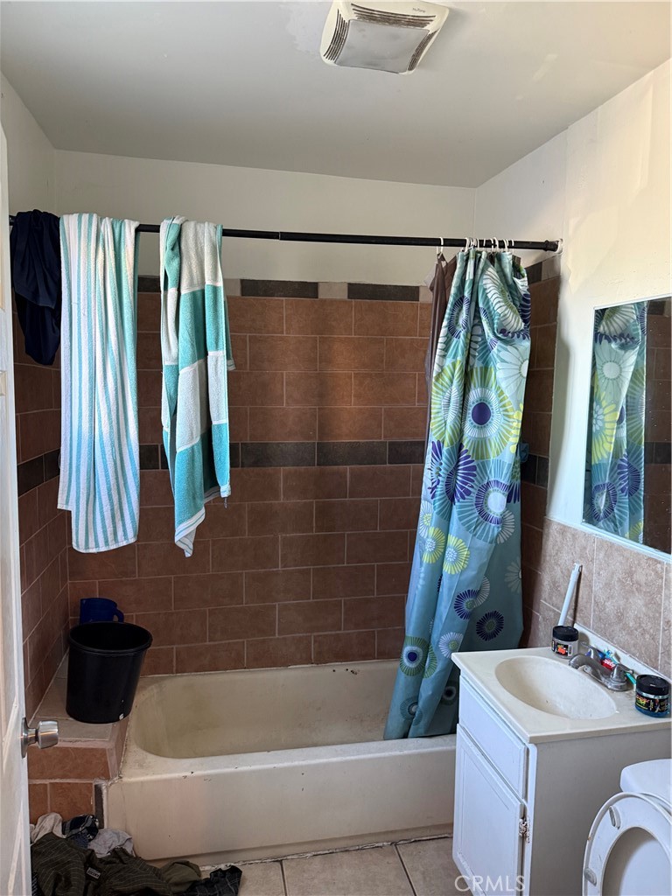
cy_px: 448
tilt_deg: -7.3
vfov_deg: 71.6
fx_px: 621
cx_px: 336
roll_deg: -1.2
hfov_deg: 56.8
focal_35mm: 24
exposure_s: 1/60
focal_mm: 6.76
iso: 320
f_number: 1.78
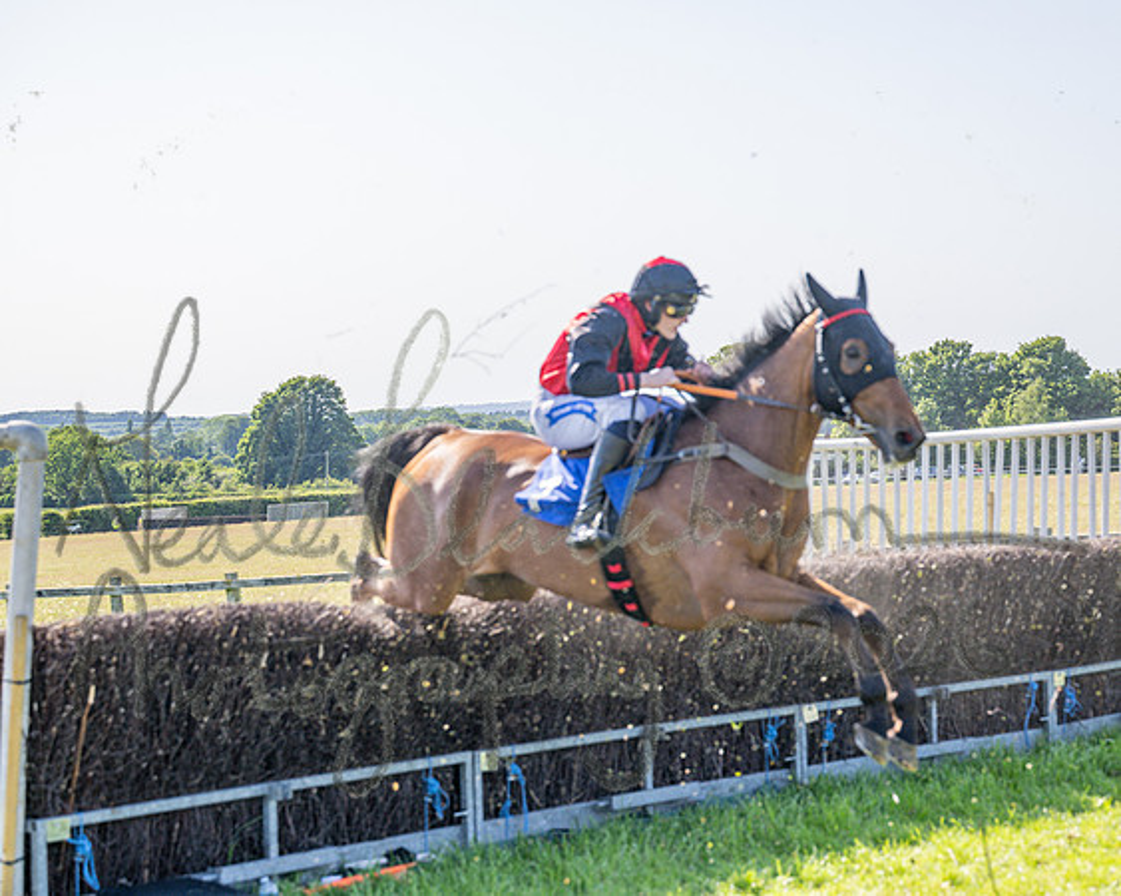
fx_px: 2616
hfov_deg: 24.2
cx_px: 560
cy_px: 448
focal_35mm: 79
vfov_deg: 19.4
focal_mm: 70
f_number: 4
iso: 200
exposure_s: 1/1600
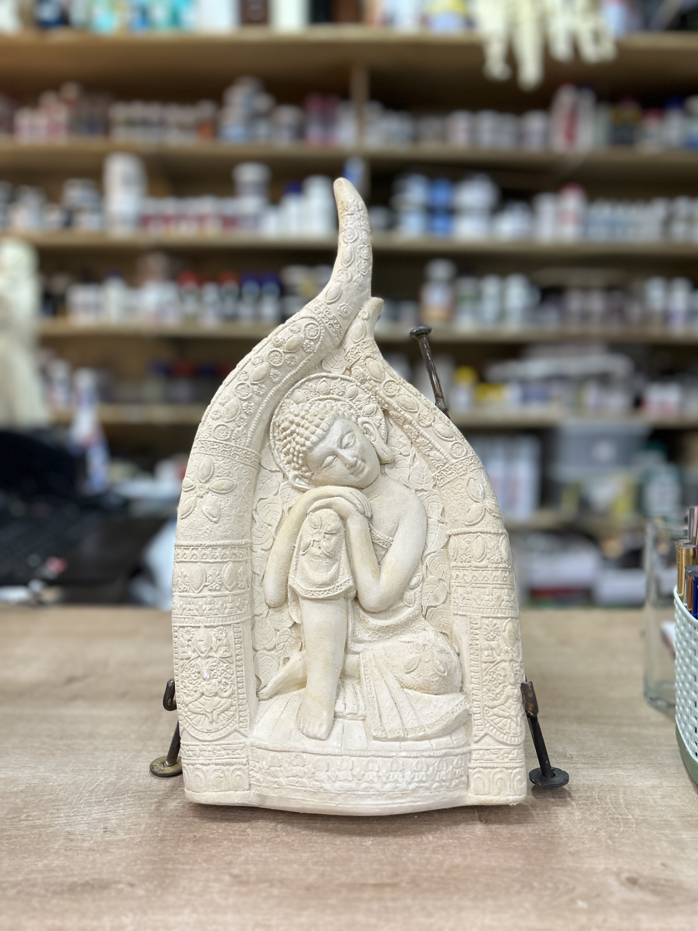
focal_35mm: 26
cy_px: 466
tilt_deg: -7.1
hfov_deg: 53.1
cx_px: 349
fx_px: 699
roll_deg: -0.6
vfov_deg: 67.3
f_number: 1.5
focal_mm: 5.7
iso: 100
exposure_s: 1/100
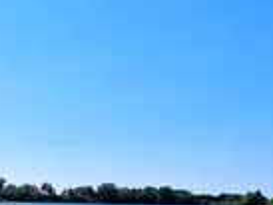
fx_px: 600
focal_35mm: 76
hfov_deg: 22.5
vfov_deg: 19.2
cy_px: 163
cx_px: -96
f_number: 1.8
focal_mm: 5.4
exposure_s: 1/5472
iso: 50
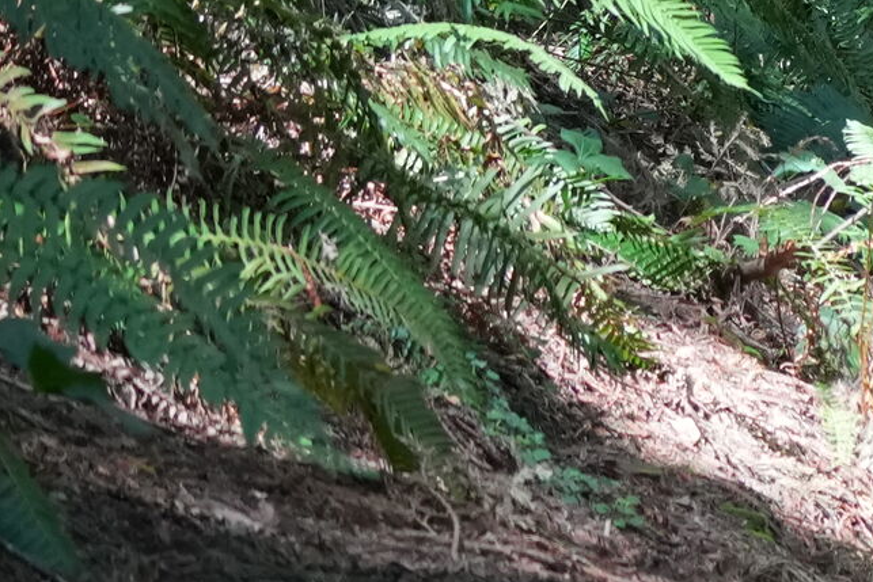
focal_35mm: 336
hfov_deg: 6.0
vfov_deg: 4.1
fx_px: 8149
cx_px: 1802
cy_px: -56
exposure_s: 1/200
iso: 2000
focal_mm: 50
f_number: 4.5
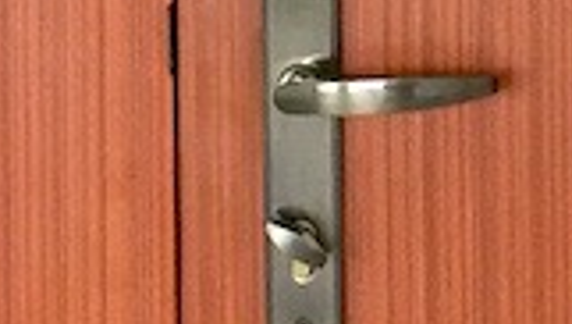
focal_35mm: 209
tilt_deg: -6.0
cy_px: -247
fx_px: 3174
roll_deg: -0.3
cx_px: 796
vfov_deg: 5.7
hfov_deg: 10.0
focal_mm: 4.15
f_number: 2.2
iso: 50
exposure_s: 1/33
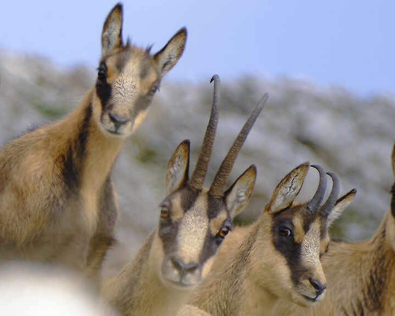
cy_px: 55
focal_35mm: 1416
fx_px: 16556
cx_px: -67
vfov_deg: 1.1
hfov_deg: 1.4
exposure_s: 1/640
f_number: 6.4
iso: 250
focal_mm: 300
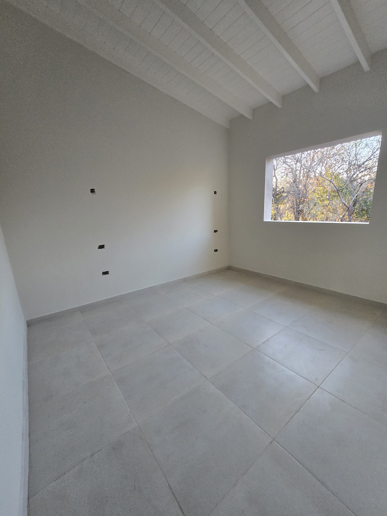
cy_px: 258
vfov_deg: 106.2
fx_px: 194
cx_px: 194
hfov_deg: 89.9
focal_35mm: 13
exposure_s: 1/60
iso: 200
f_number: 2.2
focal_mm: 2.2
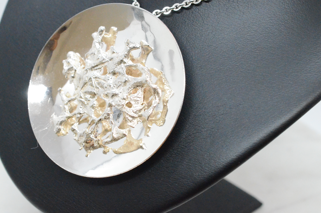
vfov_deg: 18.3
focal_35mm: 74
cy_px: 95
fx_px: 658
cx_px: 132
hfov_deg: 27.4
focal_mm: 40
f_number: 8
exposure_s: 1/1000
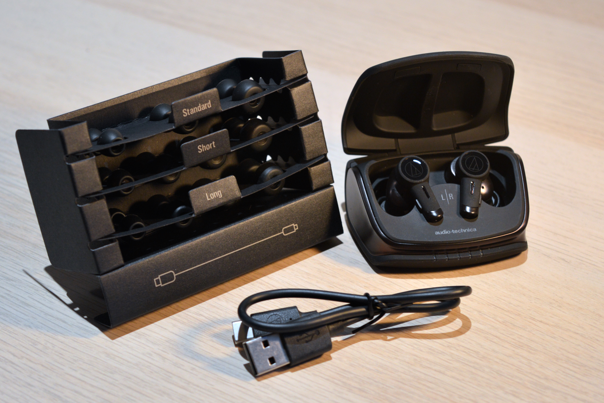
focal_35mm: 72
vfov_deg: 18.9
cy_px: 202
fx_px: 1208
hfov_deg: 28.1
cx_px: 302
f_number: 5.3
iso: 400
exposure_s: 1/20
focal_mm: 48
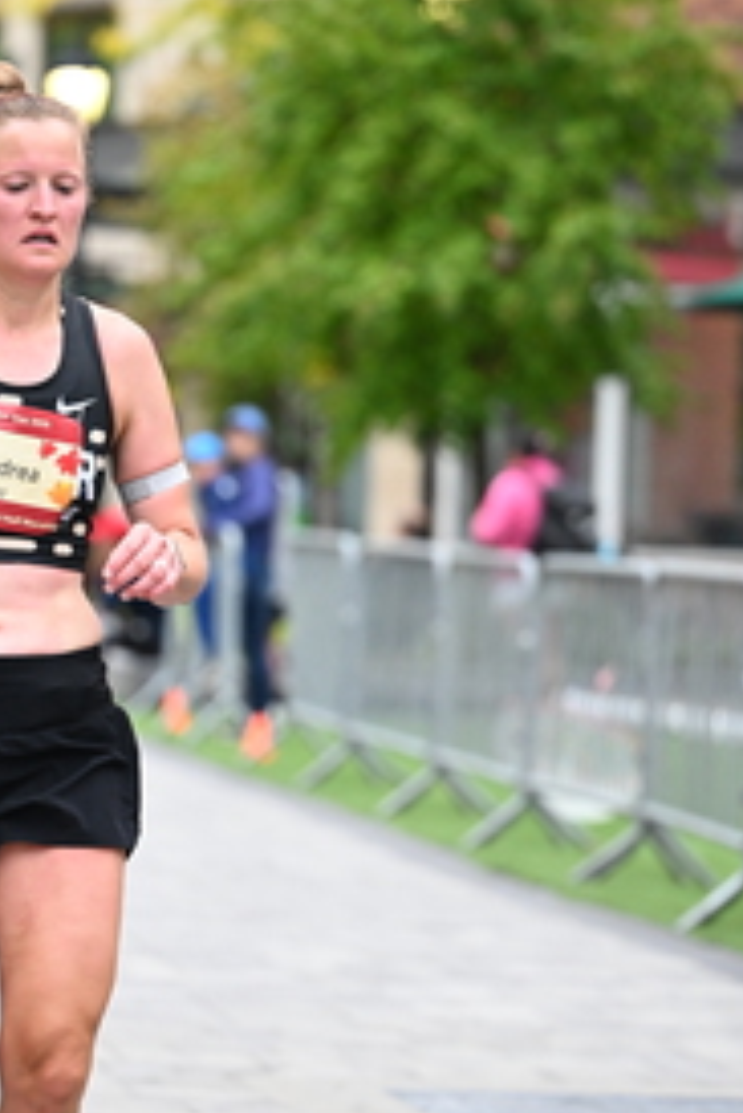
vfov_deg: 9.3
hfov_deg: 6.2
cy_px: 605
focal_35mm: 221
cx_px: 132
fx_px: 6833
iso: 1600
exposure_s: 1/1250
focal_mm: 110
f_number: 2.8
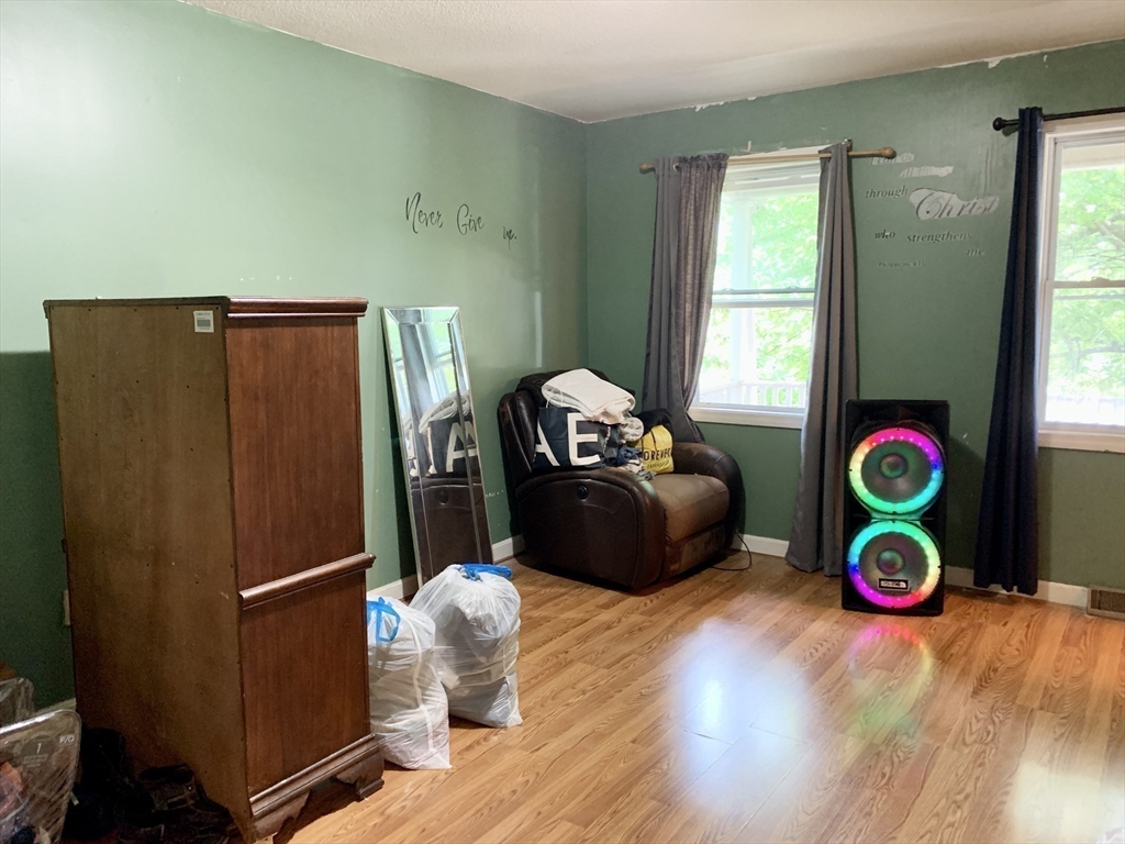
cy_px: 422
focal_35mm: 26
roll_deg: +0.5
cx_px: 562
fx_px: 845
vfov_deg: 53.1
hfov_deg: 67.3
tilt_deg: -7.4
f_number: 1.8
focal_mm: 4.25
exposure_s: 1/30
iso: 320
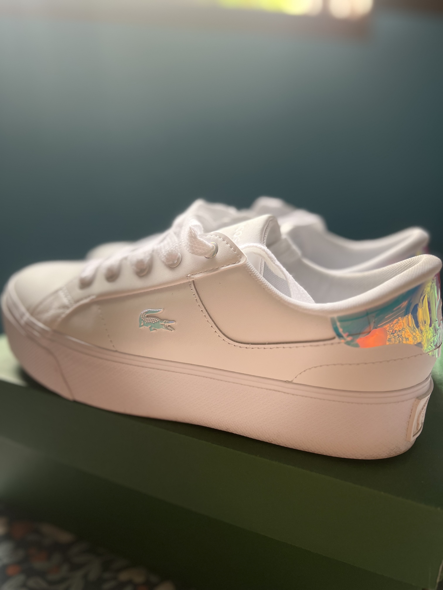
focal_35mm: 26
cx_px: 222
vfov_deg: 67.3
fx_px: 444
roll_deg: +0.3
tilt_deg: -16.1
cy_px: 295
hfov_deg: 53.1
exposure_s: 1/68
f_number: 1.5
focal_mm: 5.7
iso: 125
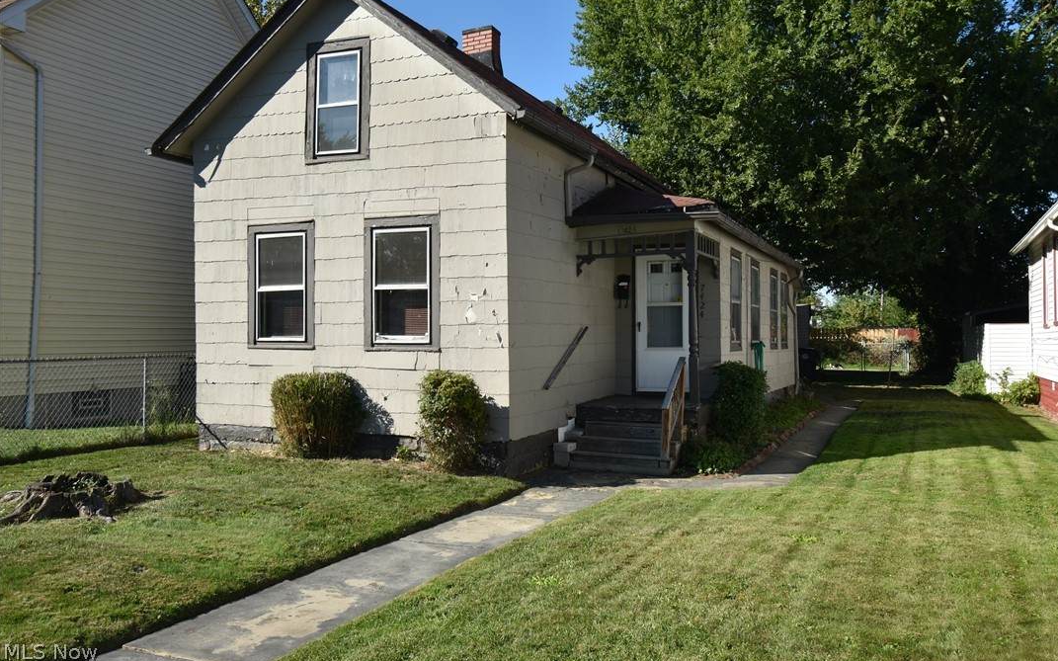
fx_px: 894
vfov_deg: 40.6
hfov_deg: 61.2
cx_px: 534
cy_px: 310
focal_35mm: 31
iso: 100
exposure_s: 1/200
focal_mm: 20
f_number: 9
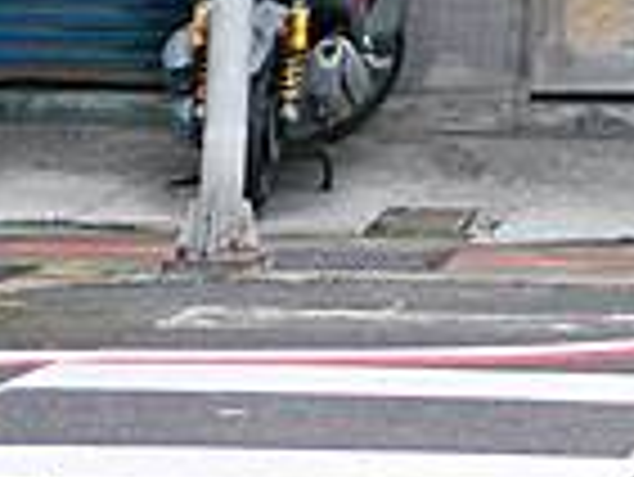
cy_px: -1051
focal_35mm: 199
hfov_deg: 8.8
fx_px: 3648
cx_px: 1664
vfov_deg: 6.7
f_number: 2.5
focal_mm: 14
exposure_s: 1/500
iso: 200
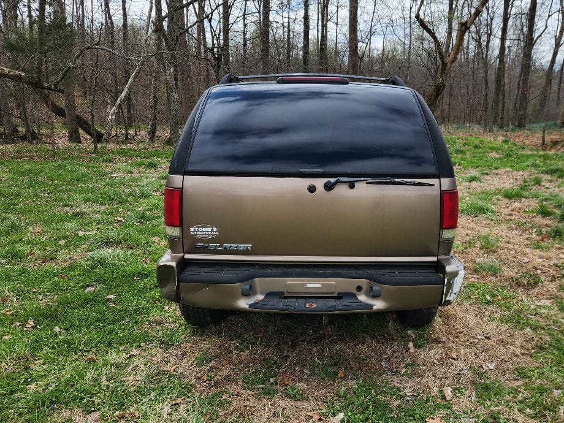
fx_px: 489
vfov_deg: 46.8
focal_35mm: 30
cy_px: 223
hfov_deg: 59.8
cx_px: 313
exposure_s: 1/765
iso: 20
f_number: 1.8
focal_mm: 5.4
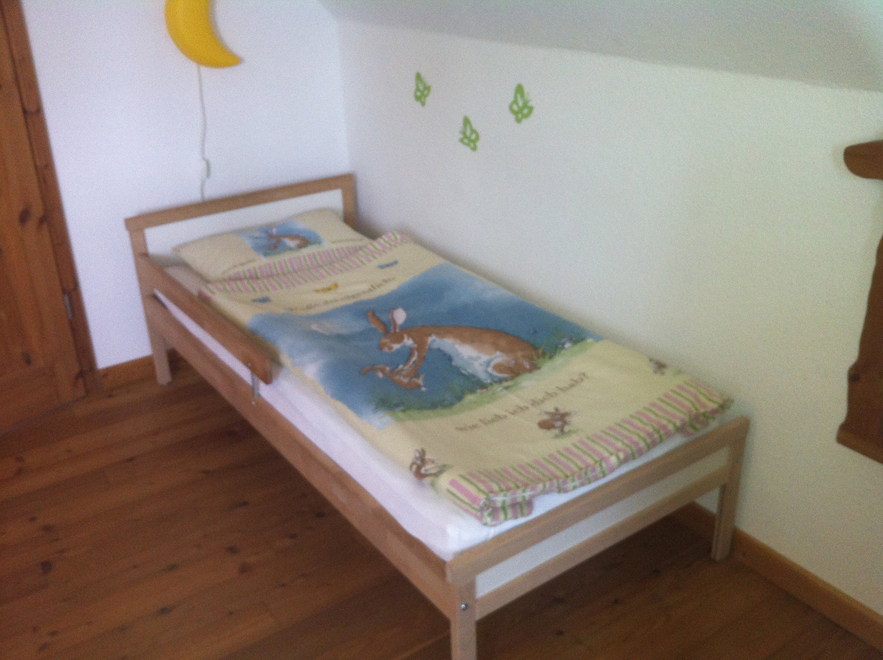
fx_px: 891
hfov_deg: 52.7
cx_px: 442
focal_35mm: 35
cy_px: 330
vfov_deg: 40.6
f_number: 2.8
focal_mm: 3.85
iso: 160
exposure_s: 1/17
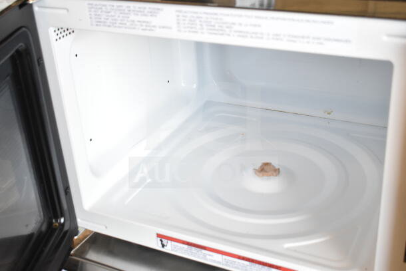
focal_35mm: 51
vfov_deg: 26.5
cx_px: 203
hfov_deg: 38.9
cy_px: 136
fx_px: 575
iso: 1600
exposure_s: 1/100
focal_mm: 34
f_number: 5
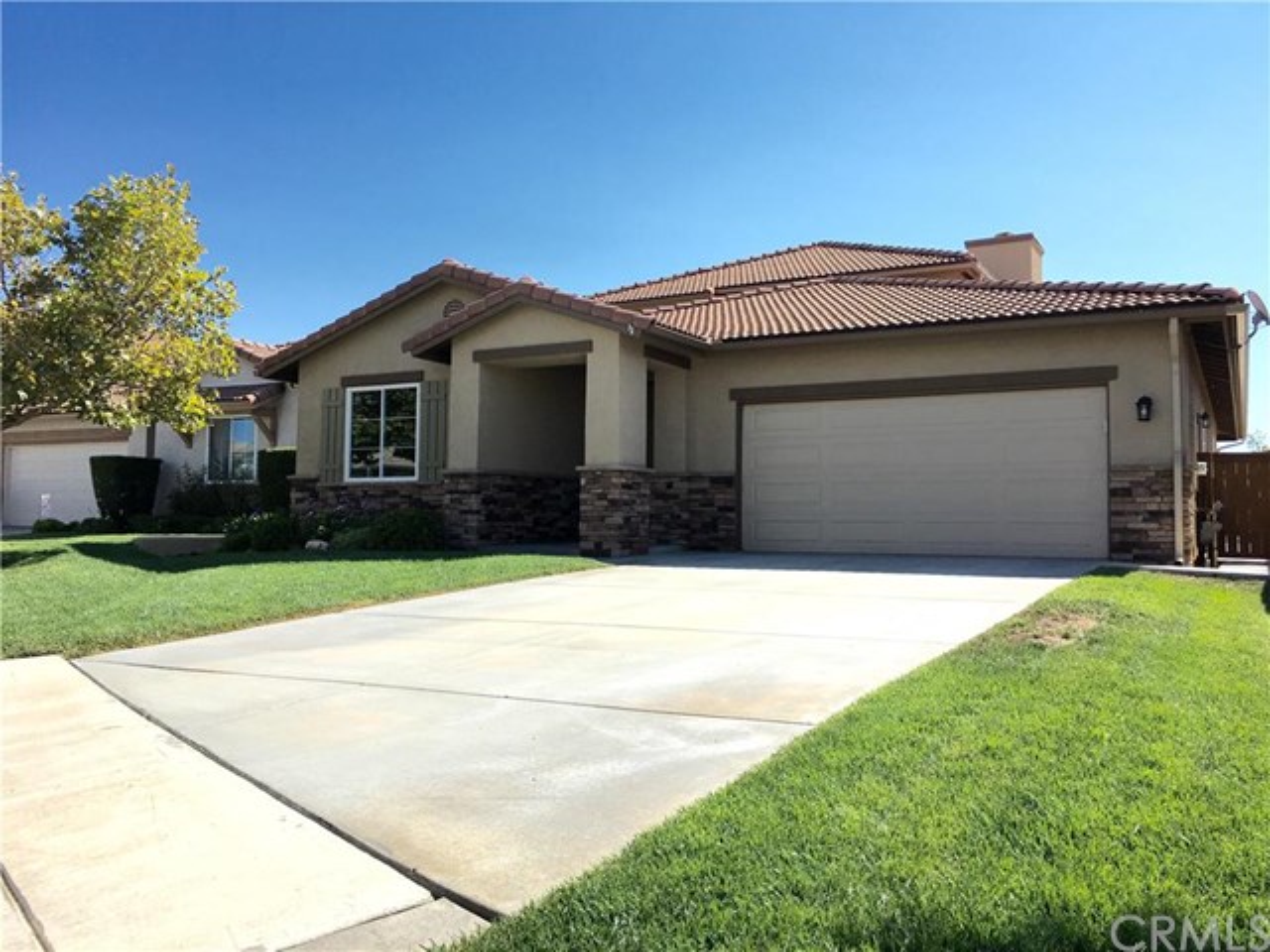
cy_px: 476
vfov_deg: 48.2
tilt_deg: +4.8
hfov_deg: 61.7
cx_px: 635
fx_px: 1064
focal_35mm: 29
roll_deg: -1.1
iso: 25
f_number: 2.2
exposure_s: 1/1672
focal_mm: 4.15
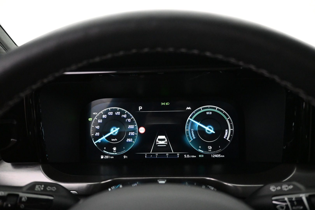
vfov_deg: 53.1
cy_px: 105
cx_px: 158
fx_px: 210
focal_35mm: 24
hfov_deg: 73.7
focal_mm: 16
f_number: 3.5
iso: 6400
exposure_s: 1/60
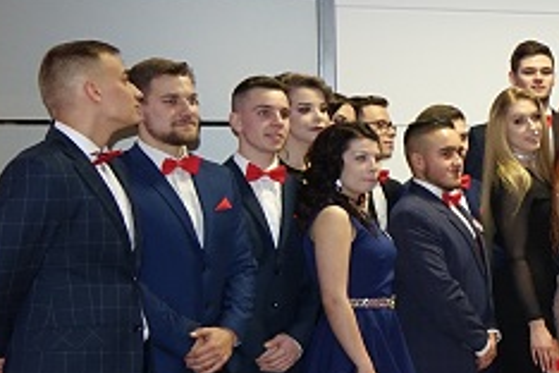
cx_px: 924
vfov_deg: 12.9
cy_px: 243
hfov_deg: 16.8
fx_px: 1646
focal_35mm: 106
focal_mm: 11.35
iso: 800
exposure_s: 1/40
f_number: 2.8
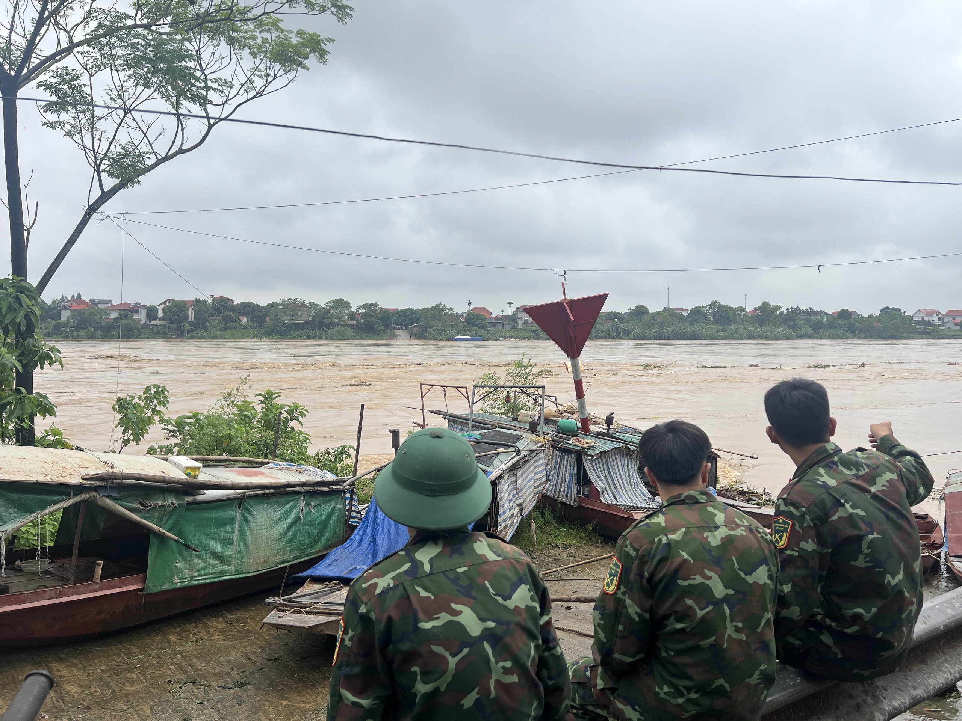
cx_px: 481
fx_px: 723
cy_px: 360
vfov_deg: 53.1
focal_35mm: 26
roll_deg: +0.9
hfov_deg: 67.3
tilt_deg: -2.6
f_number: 1.5
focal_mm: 5.7
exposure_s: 1/4274
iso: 50
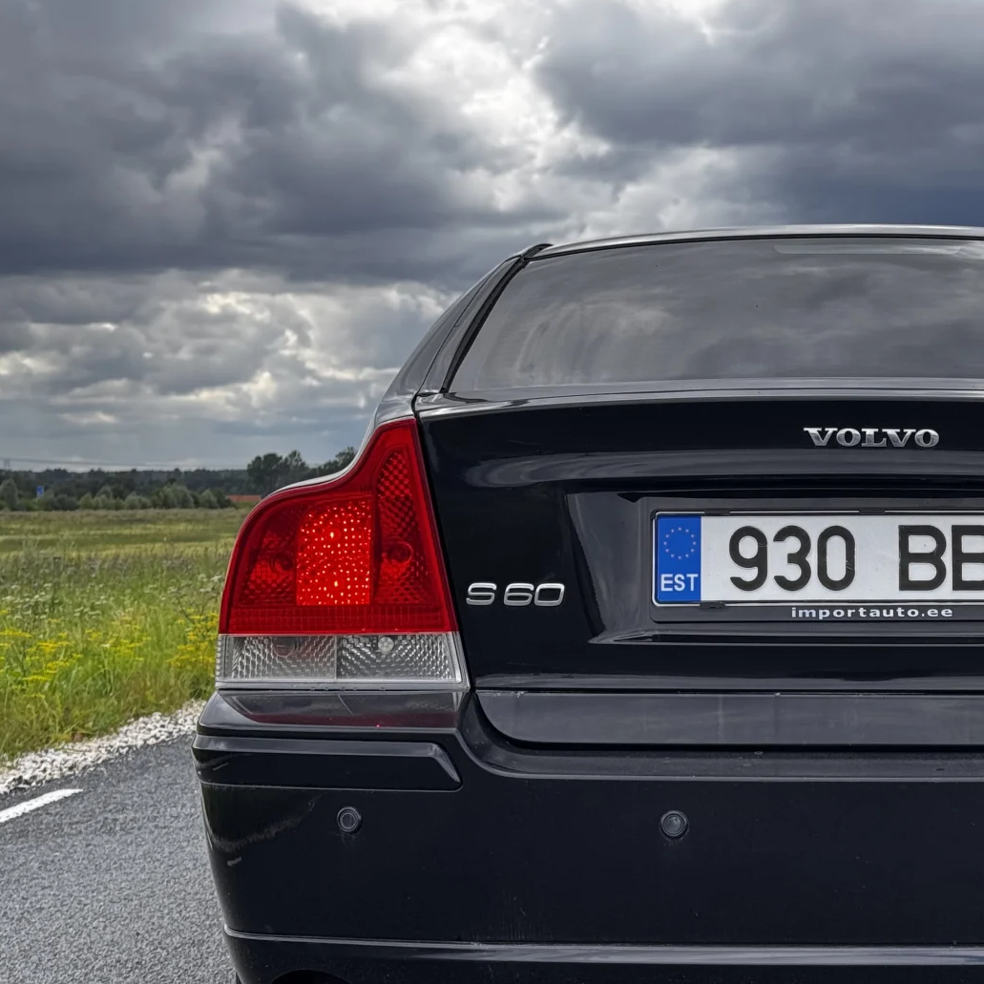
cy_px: 539
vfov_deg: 21.9
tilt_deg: -1.5
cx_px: 876
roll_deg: +0.3
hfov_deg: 21.5
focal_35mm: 79
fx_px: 2541
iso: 64
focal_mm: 6.76
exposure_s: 1/995
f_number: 1.78
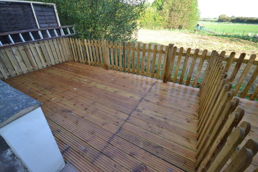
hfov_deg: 100.4
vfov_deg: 77.4
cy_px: 86
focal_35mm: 15
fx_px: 108
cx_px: 129
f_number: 5.6
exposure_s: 1/125
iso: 320
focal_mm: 10
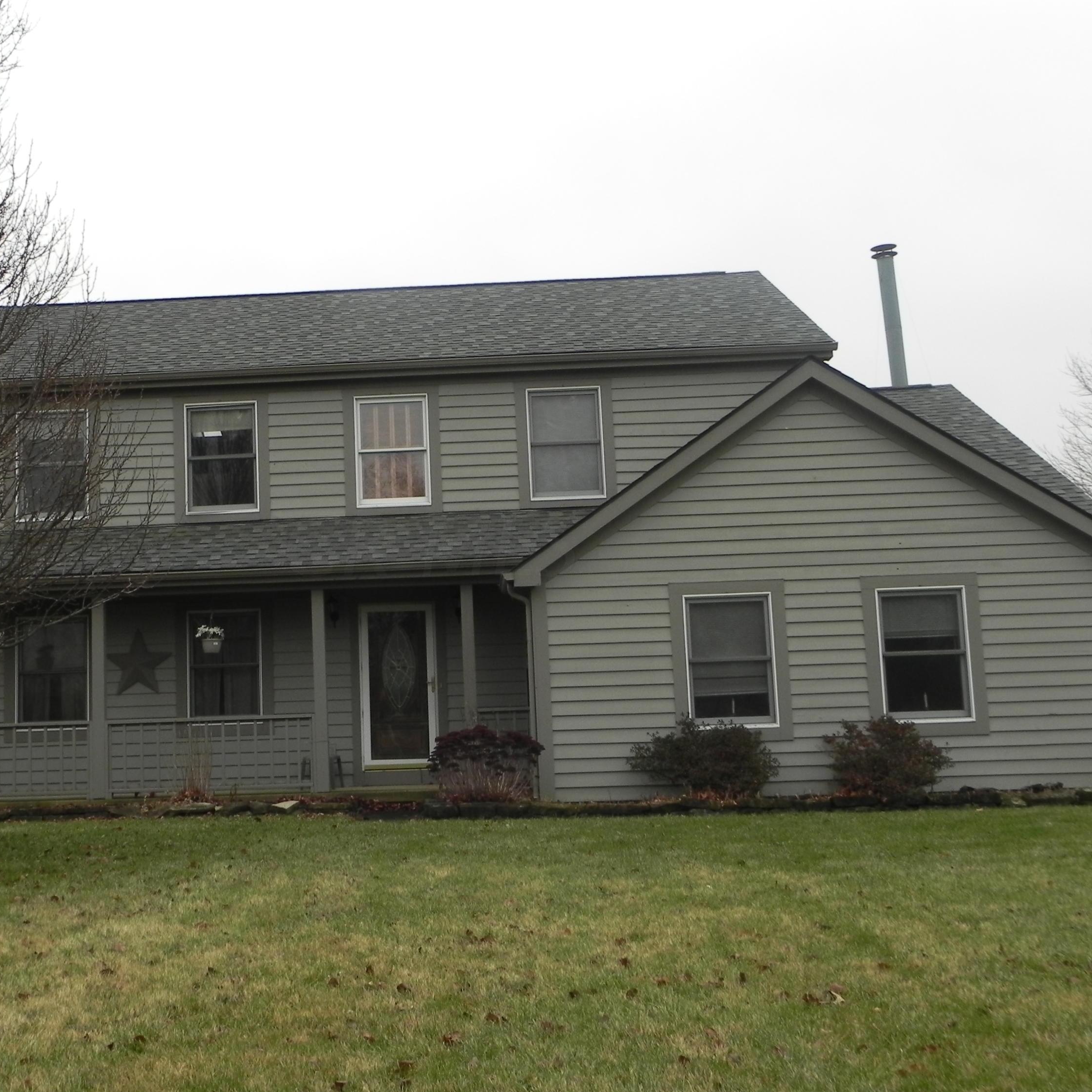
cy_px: 546
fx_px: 1570
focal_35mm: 44
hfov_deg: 38.2
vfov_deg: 38.3
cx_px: 432
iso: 160
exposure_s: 1/210
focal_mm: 6.6
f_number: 5.6
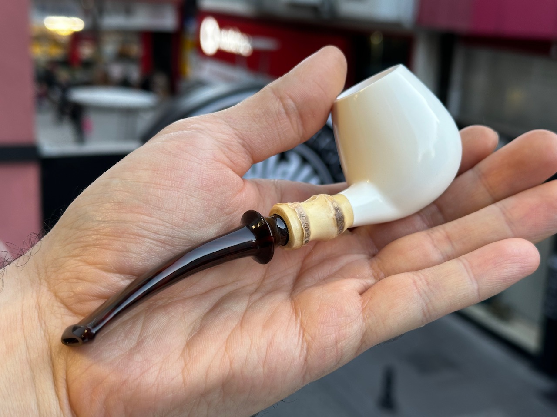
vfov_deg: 30.3
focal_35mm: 48
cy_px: 208
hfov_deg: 39.7
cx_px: 278
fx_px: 772
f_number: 1.78
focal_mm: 6.86
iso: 64
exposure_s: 1/100
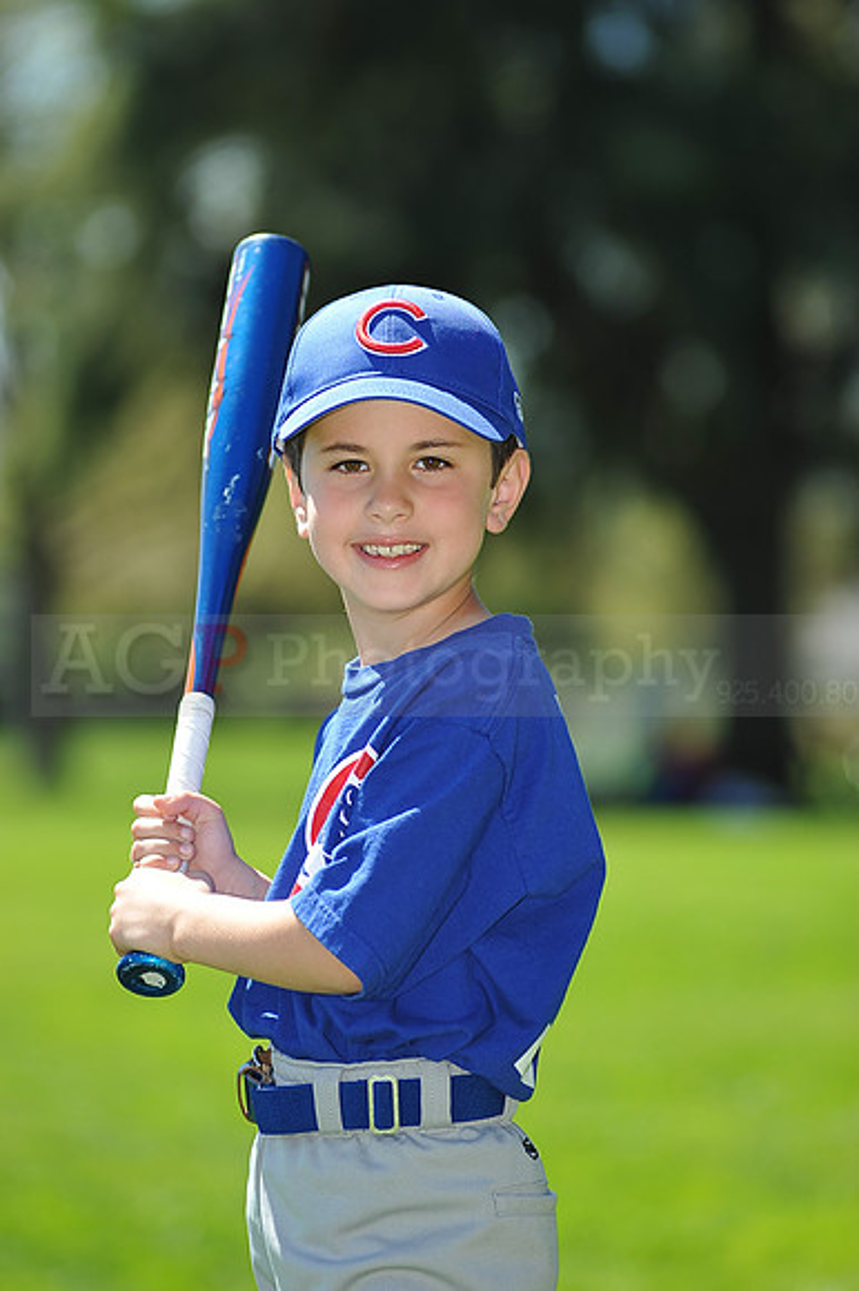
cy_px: 646
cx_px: 430
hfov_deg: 7.6
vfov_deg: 11.4
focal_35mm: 180
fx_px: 6450
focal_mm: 180
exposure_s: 1/800
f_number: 4.5
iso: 200
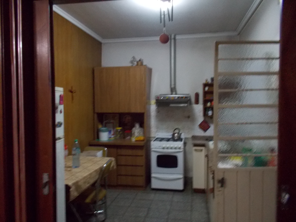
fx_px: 248
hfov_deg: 61.7
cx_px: 148
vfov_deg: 48.2
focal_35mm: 29
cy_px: 111
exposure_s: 1/10
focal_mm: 4.1
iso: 400
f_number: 3.3
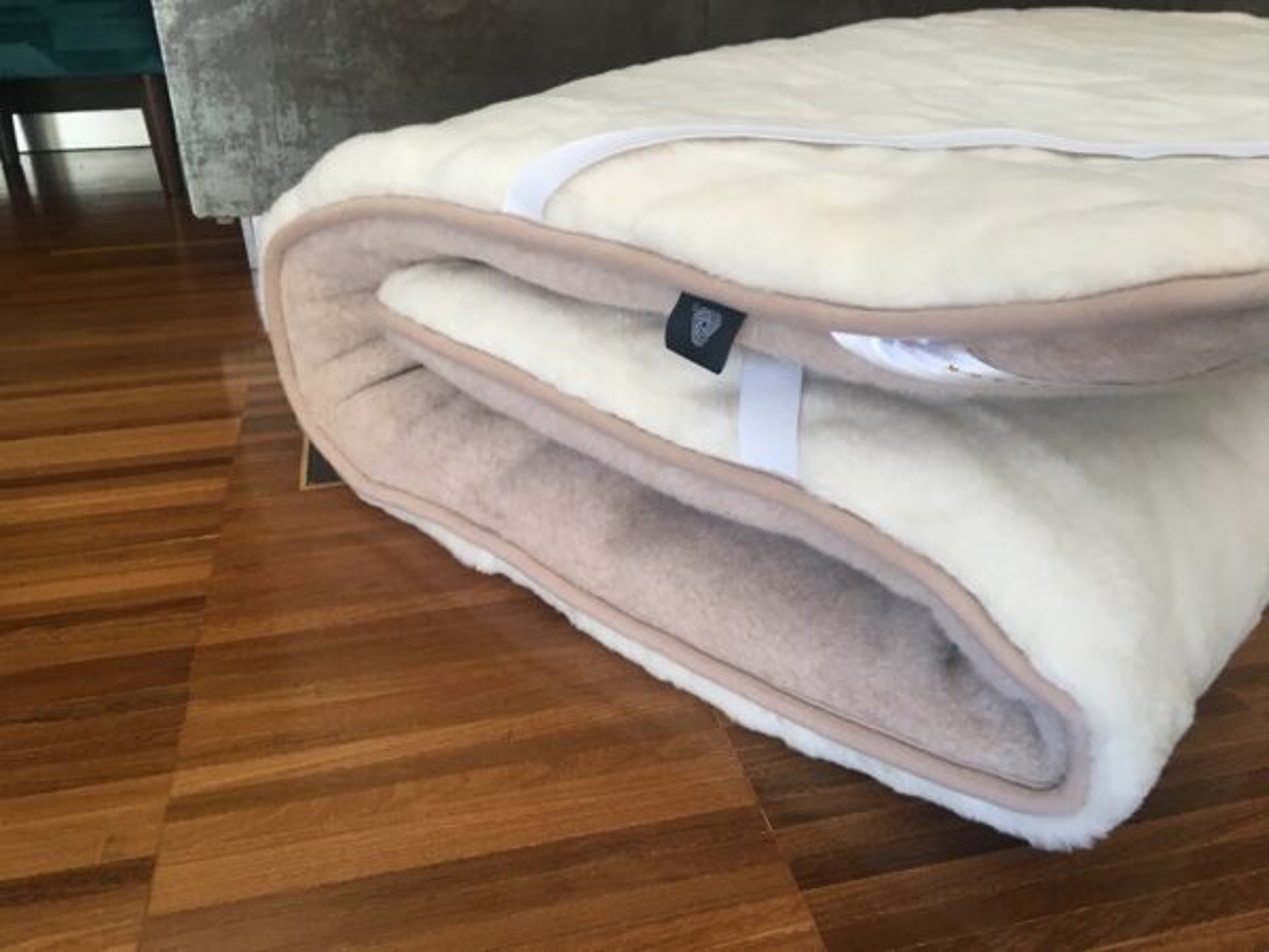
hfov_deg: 61.7
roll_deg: -2.3
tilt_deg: -27.3
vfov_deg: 48.2
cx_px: 634
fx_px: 1063
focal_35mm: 29
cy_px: 476
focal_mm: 4.15
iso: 50
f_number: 2.2
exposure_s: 1/33
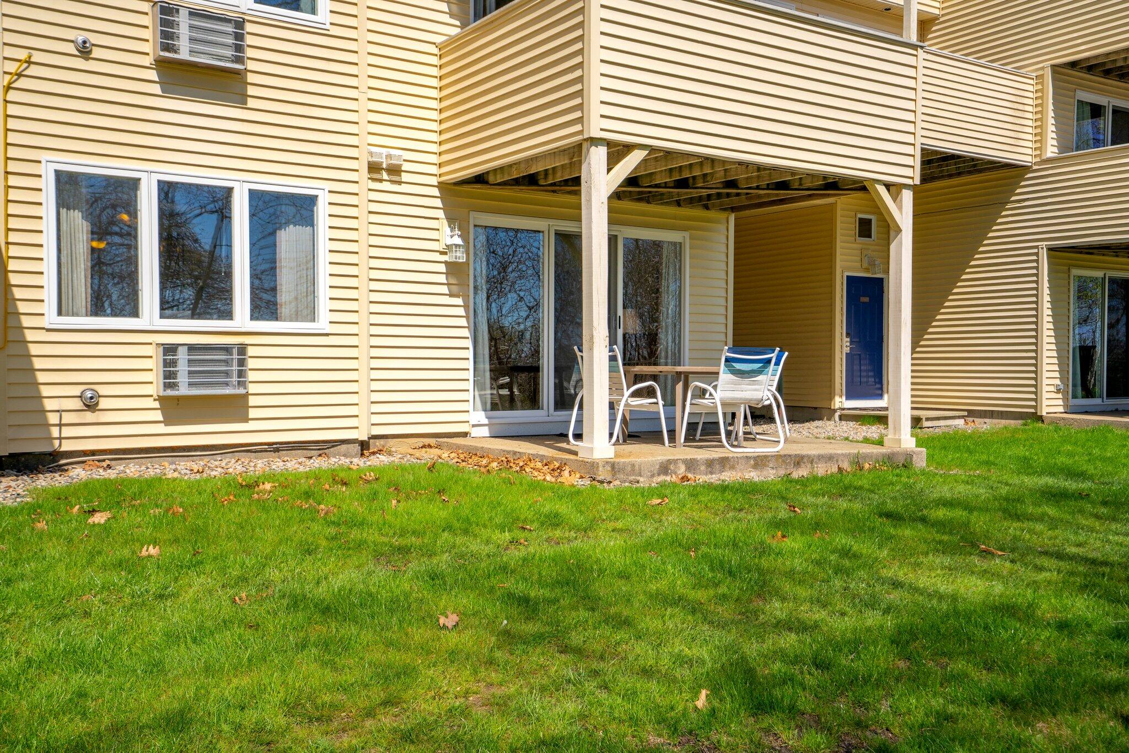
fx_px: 1097
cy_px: 376
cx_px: 564
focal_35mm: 35
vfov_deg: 37.8
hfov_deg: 54.4
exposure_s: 1/500
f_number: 9
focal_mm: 35
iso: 80
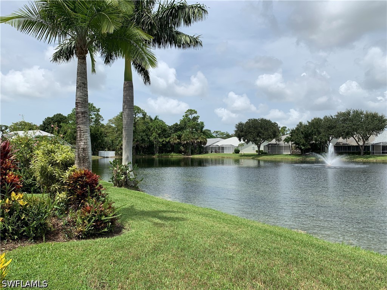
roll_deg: +0.1
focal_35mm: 26
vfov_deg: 53.1
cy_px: 145
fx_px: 291
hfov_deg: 67.3
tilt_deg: +0.5
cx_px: 194
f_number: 1.8
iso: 25
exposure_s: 1/3086
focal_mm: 4.25
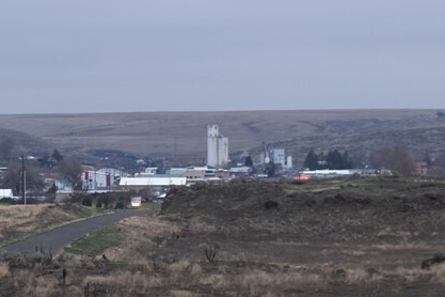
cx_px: -160
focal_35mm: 232
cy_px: 265
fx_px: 2868
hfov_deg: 8.7
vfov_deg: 5.9
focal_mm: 38
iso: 250
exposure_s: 1/250
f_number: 5.6
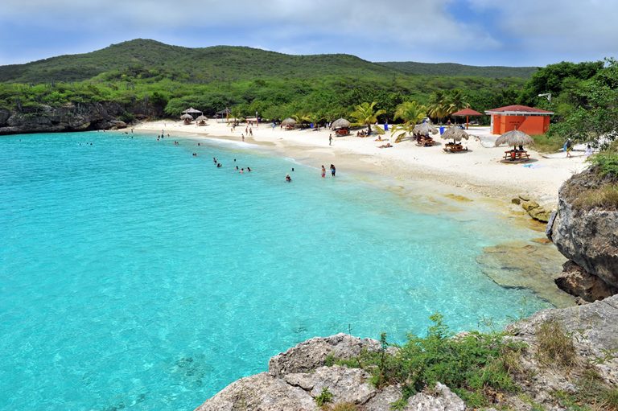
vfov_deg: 53.1
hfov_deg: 73.8
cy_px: 206
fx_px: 412
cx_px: 309
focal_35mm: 24
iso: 320
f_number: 9
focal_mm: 24
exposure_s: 1/1250
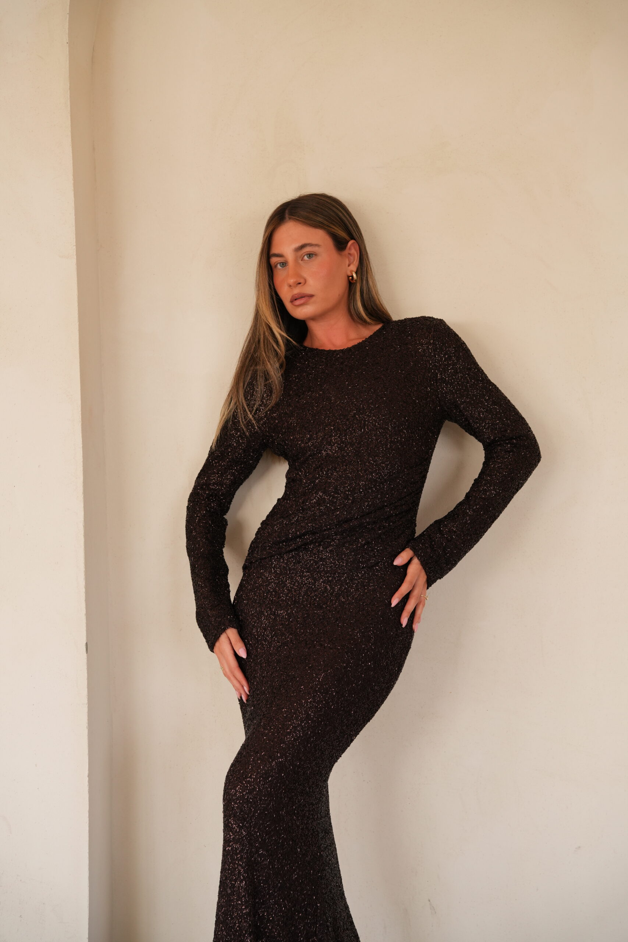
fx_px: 1523
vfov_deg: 34.4
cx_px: 314
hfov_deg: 23.3
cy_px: 471
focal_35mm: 58
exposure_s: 1/80
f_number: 4.5
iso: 500
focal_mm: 58.2
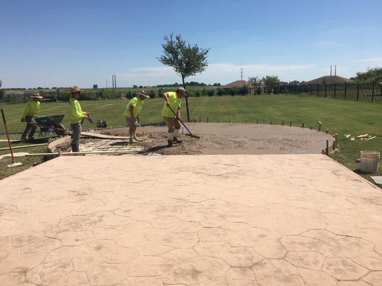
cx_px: 191
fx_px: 320
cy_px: 143
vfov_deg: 48.2
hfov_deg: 61.7
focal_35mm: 29
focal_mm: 4.15
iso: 25
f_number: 2.2
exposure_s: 1/2564
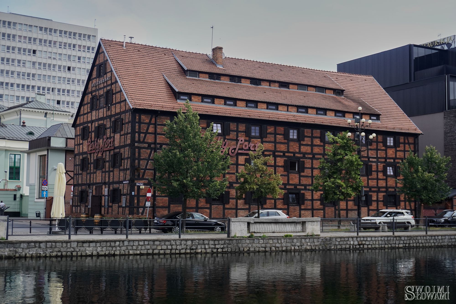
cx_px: 228
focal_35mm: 52
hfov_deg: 37.9
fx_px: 665
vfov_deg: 25.7
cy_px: 152
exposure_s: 1/800
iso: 500
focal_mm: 35
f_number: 5.6
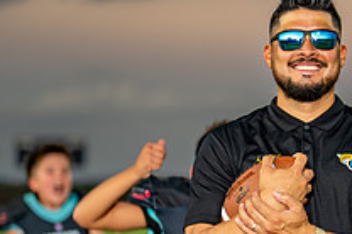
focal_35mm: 152
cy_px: 178
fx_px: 1484
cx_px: 326
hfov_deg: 13.4
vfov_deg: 9.0
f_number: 1.2
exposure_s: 1/400
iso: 160
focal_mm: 50
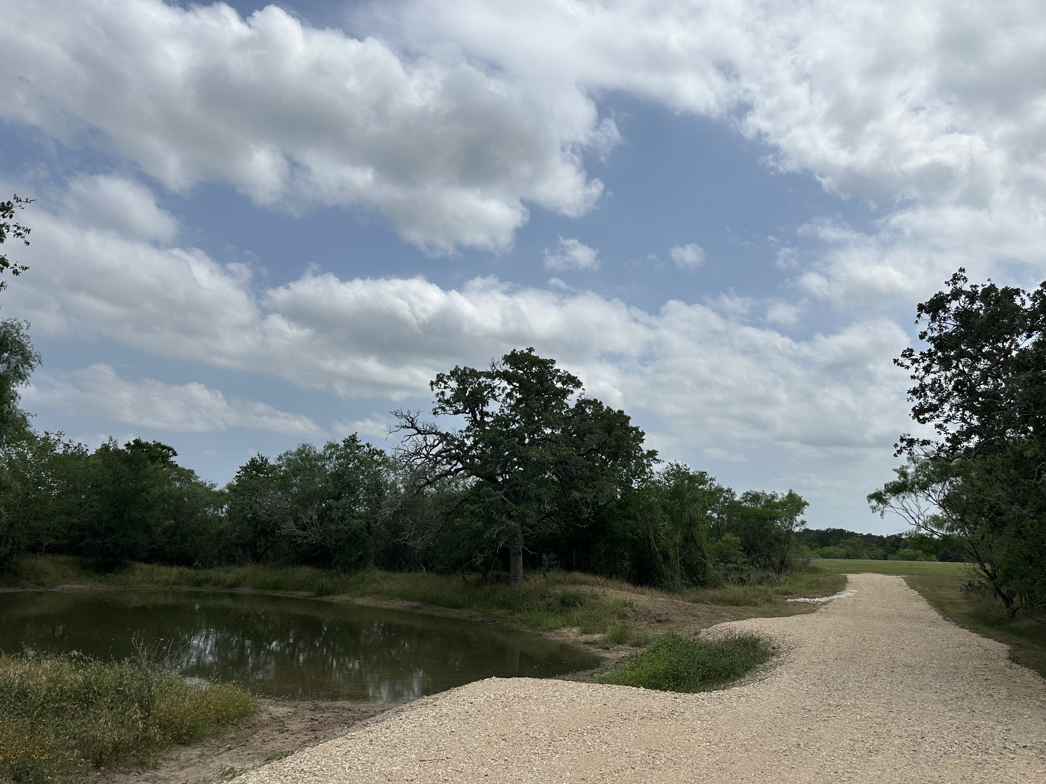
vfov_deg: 56.8
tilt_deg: +11.2
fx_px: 725
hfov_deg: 71.6
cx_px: 523
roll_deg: -2.9
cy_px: 392
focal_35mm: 24
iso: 80
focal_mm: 6.86
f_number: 1.78
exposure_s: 1/12048
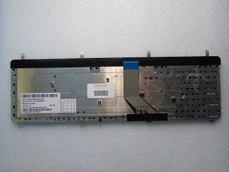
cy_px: 86
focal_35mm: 29
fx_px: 192
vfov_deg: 48.2
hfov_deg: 61.7
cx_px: 114
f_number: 5.7
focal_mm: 5.2
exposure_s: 1/40
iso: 400
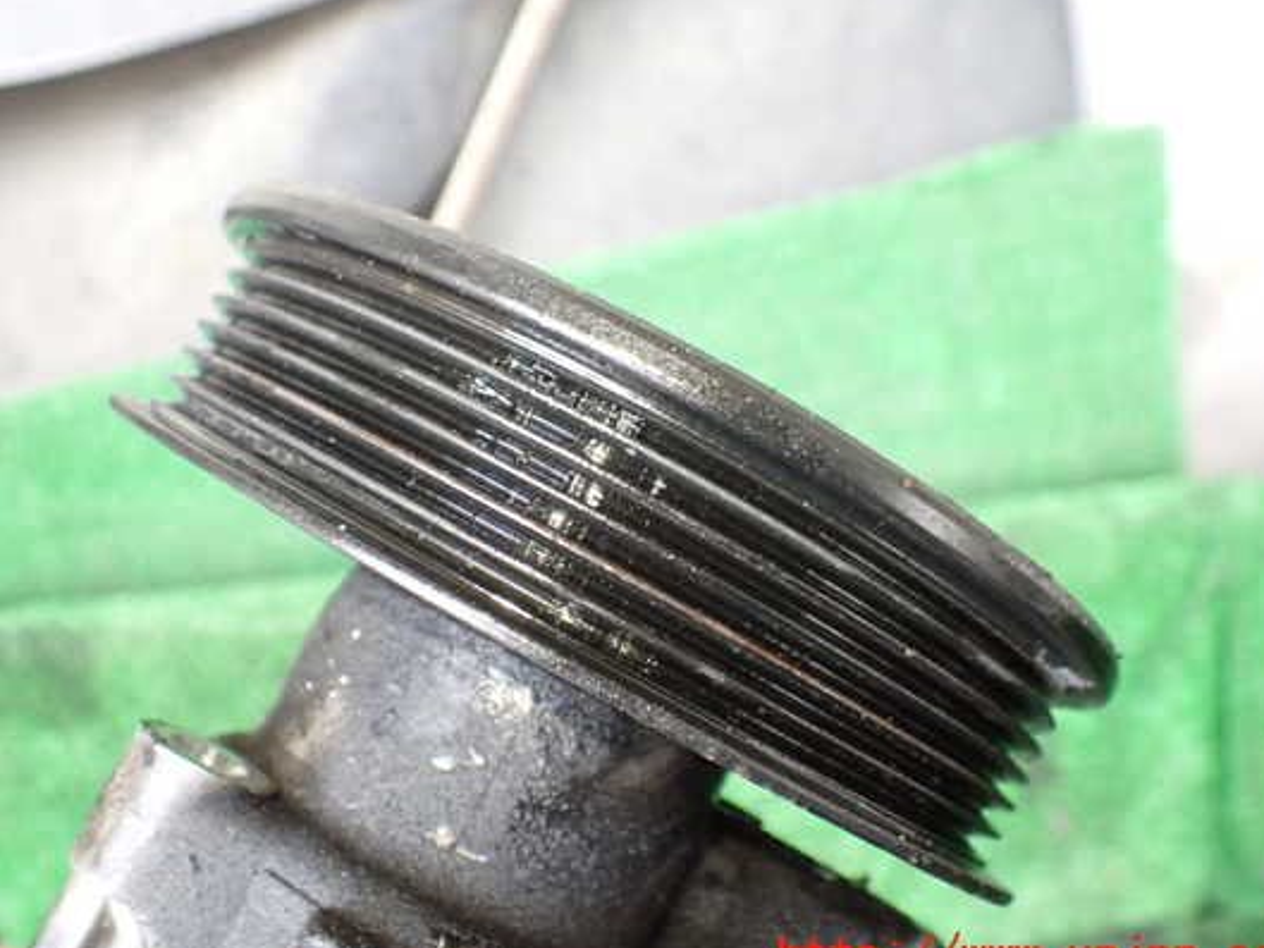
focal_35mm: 34
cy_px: 451
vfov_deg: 41.8
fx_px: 1242
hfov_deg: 53.9
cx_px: 600
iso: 800
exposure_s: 1/60
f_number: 2.3
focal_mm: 5.4
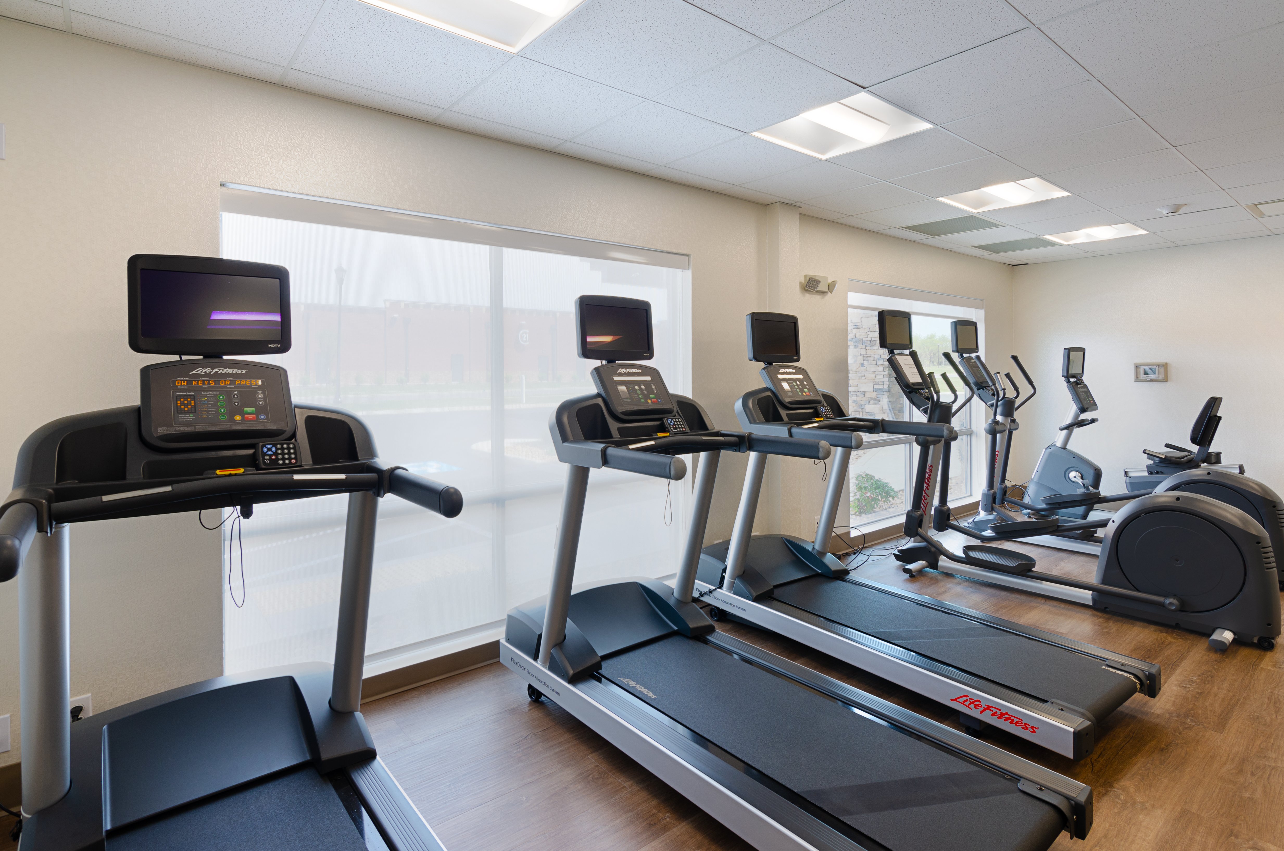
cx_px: 642
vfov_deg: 71.8
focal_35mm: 16
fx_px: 587
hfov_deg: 95.1
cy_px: 426
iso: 200
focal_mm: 11
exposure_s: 1/1.25
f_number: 8
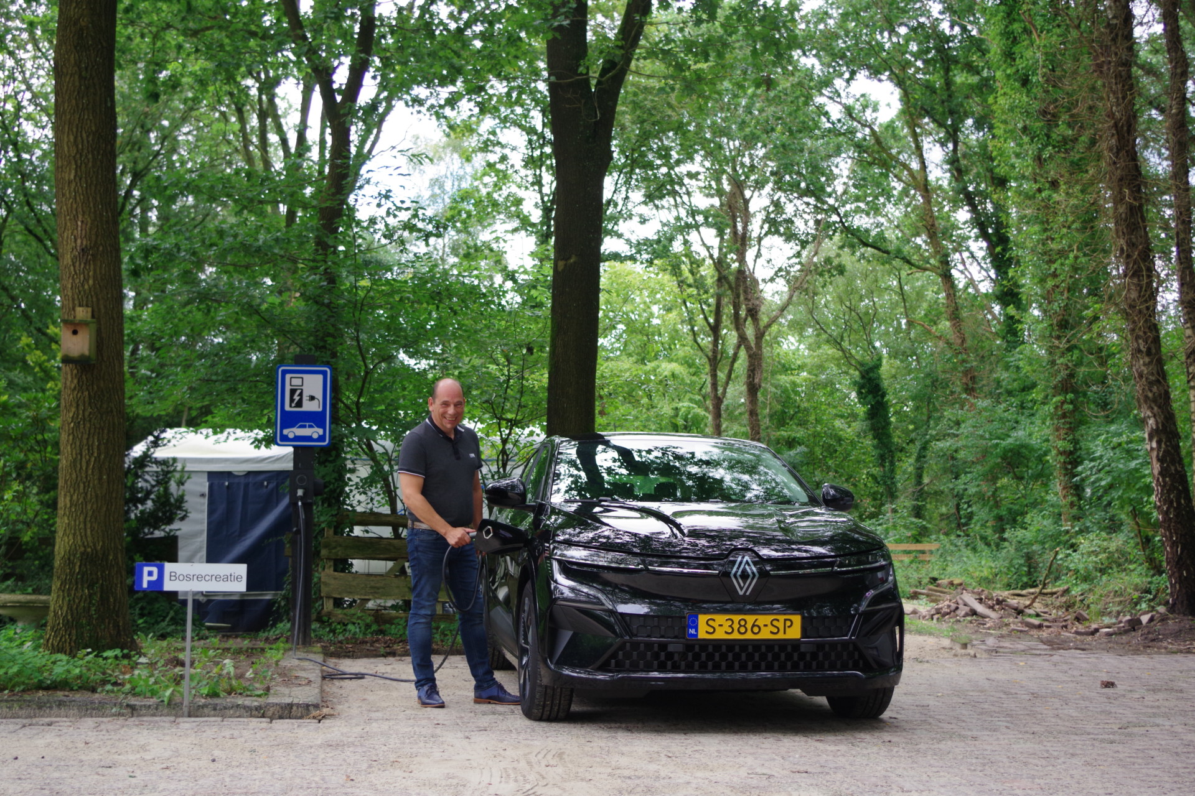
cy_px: 398
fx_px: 1527
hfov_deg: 42.7
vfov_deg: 29.2
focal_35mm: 46
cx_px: 598
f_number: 4
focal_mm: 30.63
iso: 400
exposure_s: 1/160
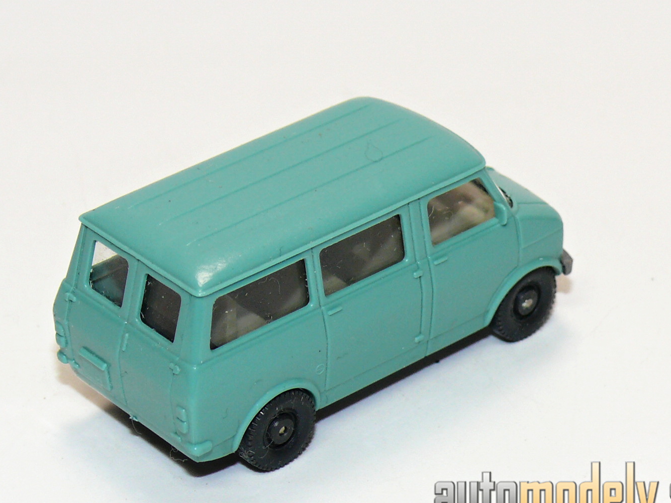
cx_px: 318
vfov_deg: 9.8
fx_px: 2927
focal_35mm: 151
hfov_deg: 13.1
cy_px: 237
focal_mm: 15.1
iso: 100
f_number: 4
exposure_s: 1/30
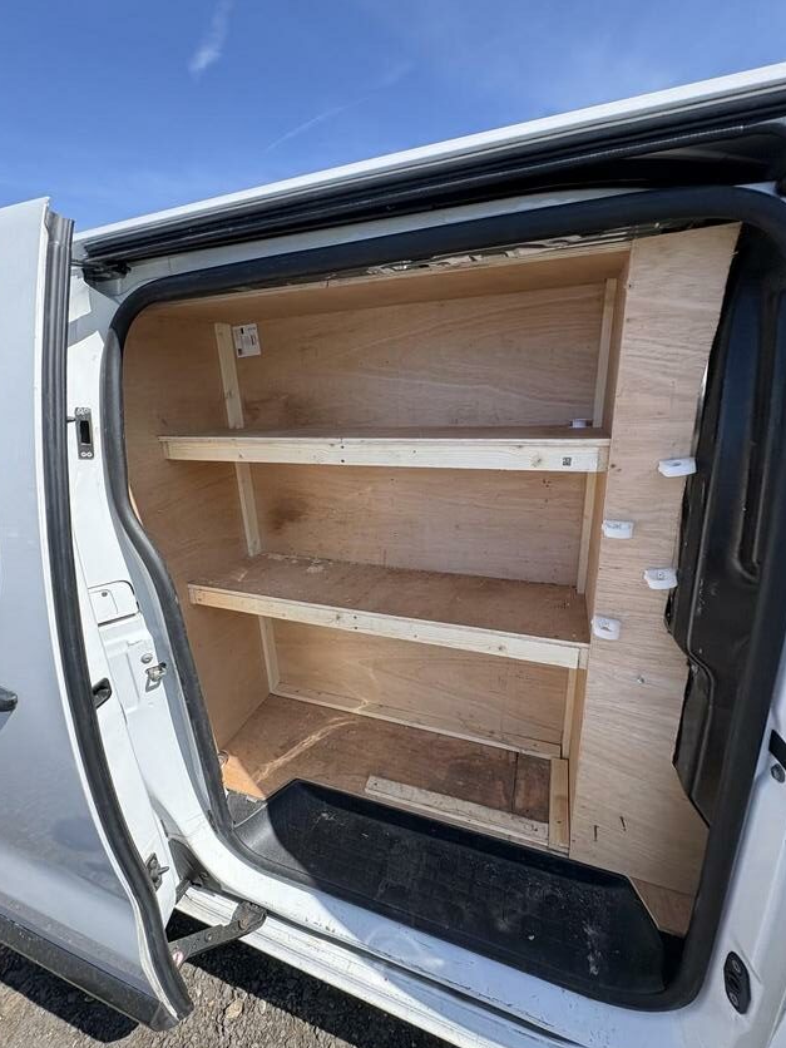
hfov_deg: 81.7
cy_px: 519
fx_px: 454
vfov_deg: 98.2
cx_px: 389
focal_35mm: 15
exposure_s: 1/620
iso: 64
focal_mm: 2.22
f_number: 2.2
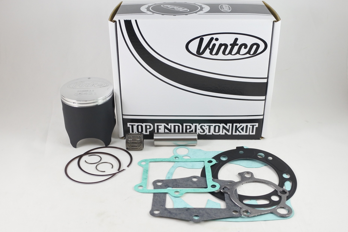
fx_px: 309
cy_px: 116
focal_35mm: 32
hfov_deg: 58.7
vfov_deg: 41.1
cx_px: 174
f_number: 3.8
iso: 450
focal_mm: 12.1
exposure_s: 1/125
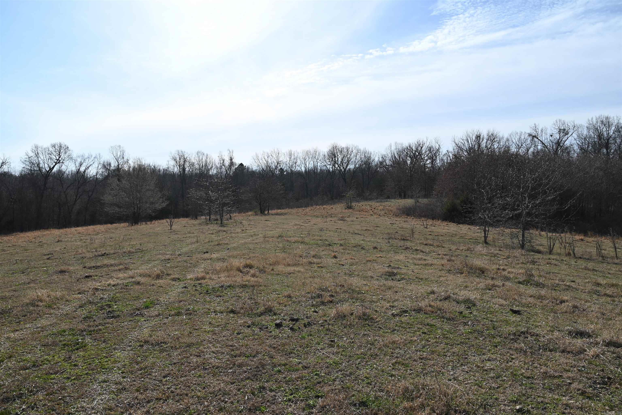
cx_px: 311
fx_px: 415
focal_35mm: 24
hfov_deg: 73.7
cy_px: 208
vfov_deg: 53.2
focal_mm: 24
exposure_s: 1/400
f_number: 8
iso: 100
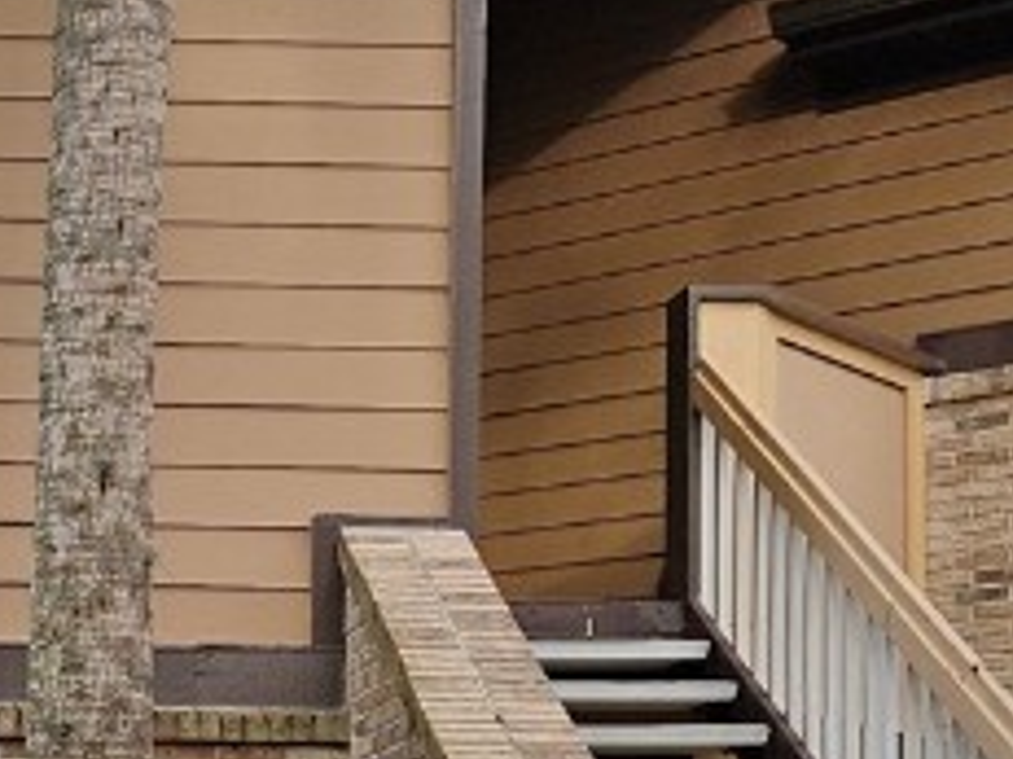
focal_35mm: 102
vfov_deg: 14.0
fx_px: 2983
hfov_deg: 18.2
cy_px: 921
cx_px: -241
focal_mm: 5.4
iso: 25
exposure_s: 1/284
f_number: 1.8
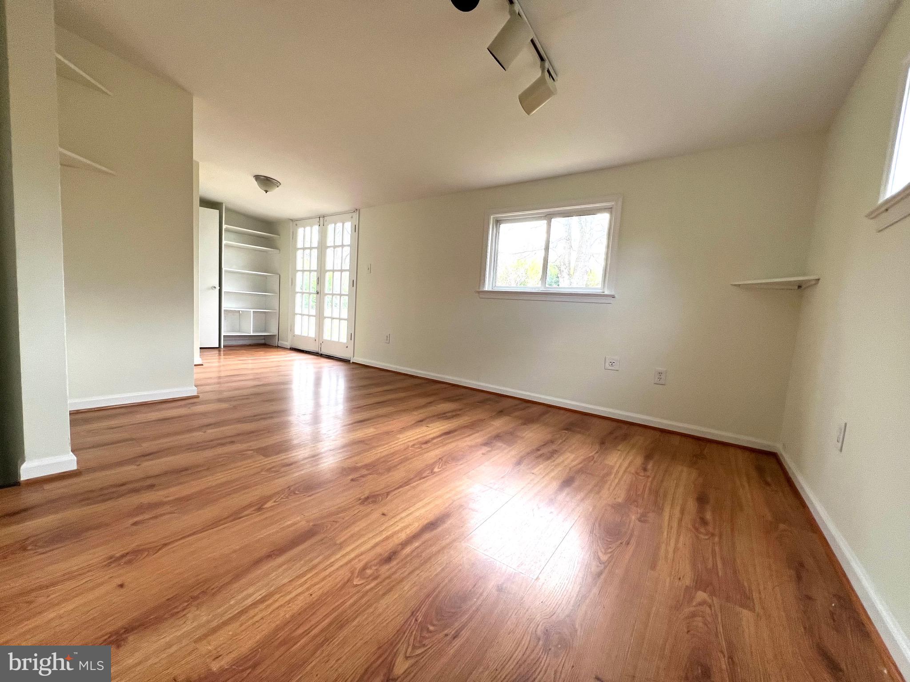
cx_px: 455
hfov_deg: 106.2
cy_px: 341
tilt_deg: -4.5
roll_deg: -3.8
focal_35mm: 13
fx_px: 342
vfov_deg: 89.9
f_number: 1.8
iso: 100
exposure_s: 1/99
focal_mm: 1.57
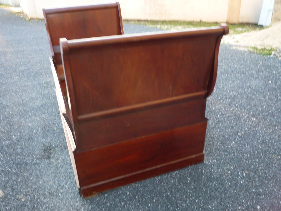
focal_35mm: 30
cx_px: 140
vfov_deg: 46.8
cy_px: 106
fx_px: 244
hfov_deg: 60.0
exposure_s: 1/30
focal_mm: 5.2
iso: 160
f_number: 3.3
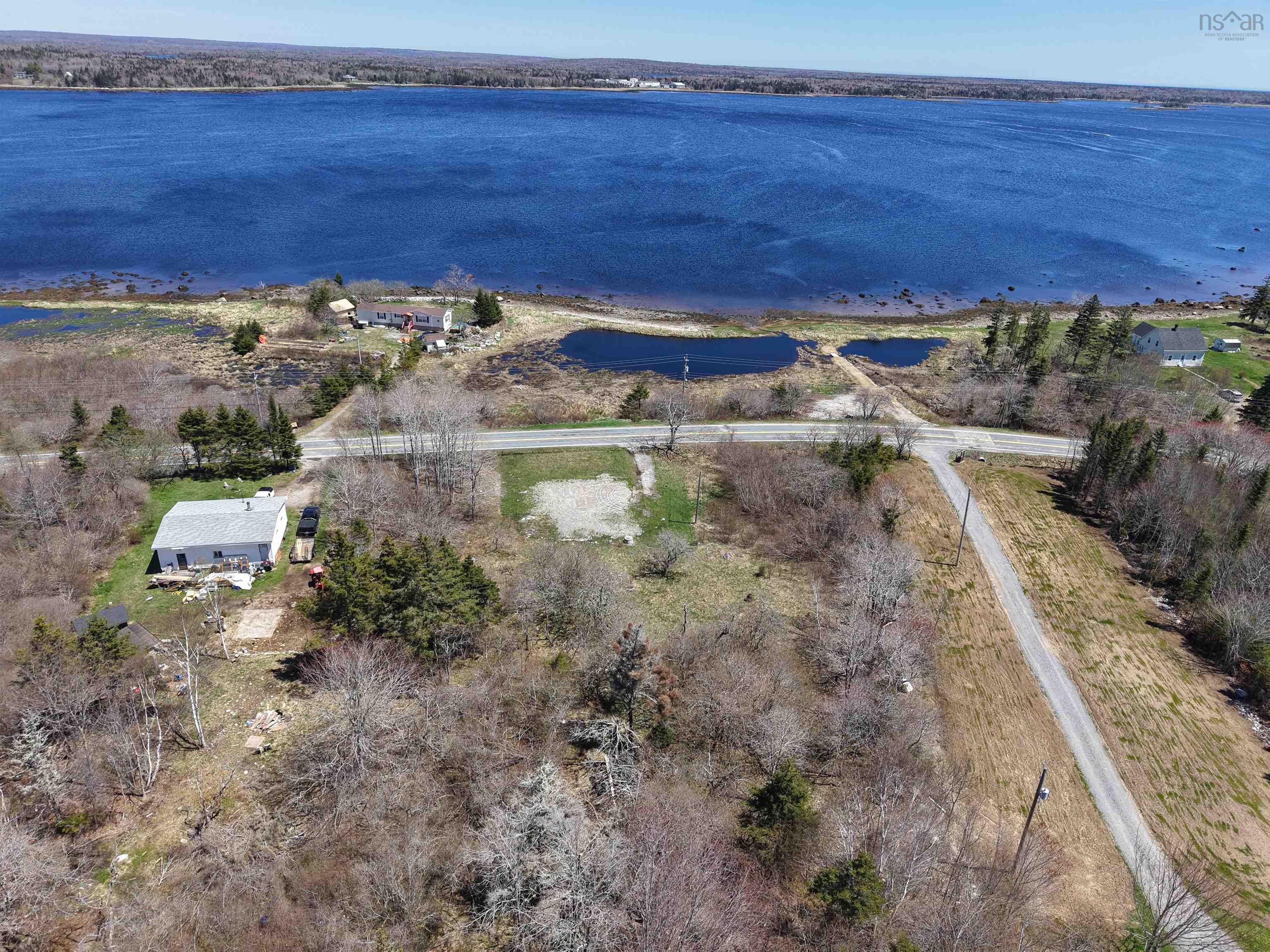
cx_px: 635
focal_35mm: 24
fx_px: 881
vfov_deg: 56.8
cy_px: 476
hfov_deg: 71.6
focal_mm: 8.67
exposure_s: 1/3000
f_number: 1.8
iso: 130
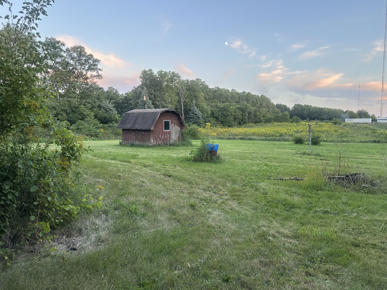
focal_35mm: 24
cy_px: 145
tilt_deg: -4.1
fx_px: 268
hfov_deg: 71.6
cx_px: 194
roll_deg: +0.4
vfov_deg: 56.8
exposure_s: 1/120
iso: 125
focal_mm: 6.86
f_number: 1.78
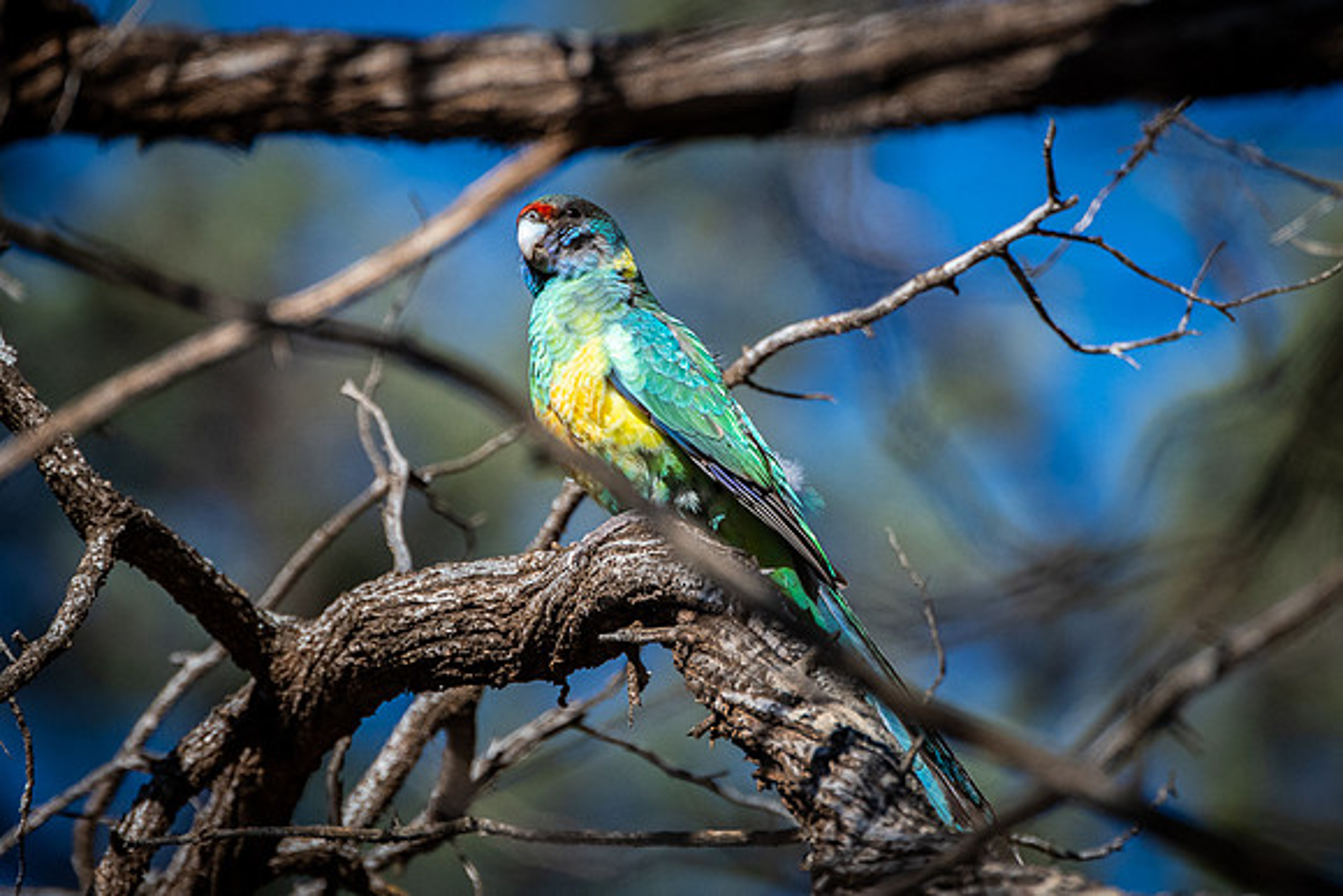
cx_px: 696
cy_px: 384
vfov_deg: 1.9
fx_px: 27169
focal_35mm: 728
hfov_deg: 2.8
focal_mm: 400
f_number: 5.6
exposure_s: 1/4000
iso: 1000
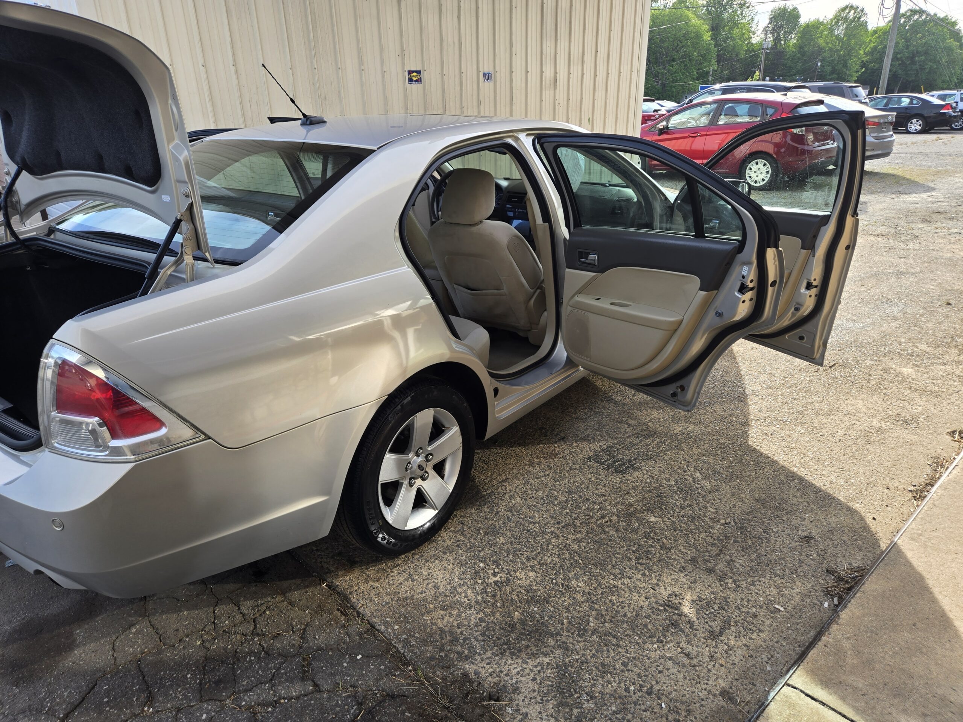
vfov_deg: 58.9
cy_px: 361
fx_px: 640
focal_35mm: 23
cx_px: 482
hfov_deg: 73.9
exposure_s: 1/294
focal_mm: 5.4
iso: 25
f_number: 1.8
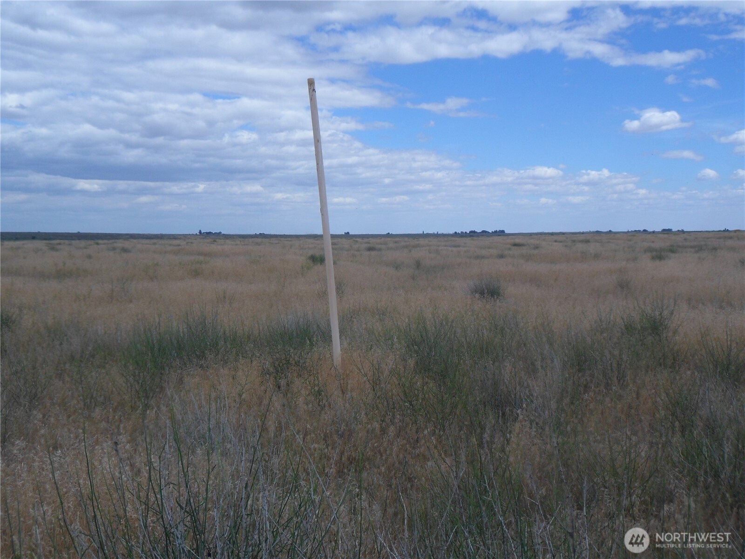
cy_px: 280
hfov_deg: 44.8
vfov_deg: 34.3
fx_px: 904
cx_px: 372
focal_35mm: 42
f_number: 4
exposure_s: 1/1000
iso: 80
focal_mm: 6.5
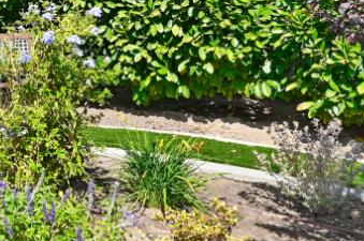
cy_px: 7
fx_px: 626
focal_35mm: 62
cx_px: -97
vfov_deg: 21.2
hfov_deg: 27.6
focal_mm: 14
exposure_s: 1/200
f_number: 9
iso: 100
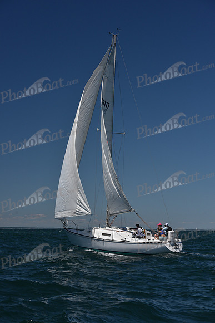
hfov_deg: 19.5
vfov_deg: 28.8
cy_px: 162
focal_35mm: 70
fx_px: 627
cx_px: 108
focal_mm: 70
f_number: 9
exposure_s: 1/800
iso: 250
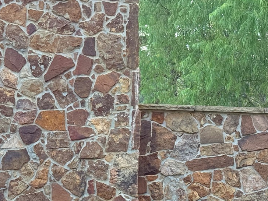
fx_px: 1045
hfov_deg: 14.5
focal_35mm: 135
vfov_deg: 10.9
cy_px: 177
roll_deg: -1.5
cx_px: 213
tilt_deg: +2.5
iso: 100
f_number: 1.78
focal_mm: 6.76
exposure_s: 1/270
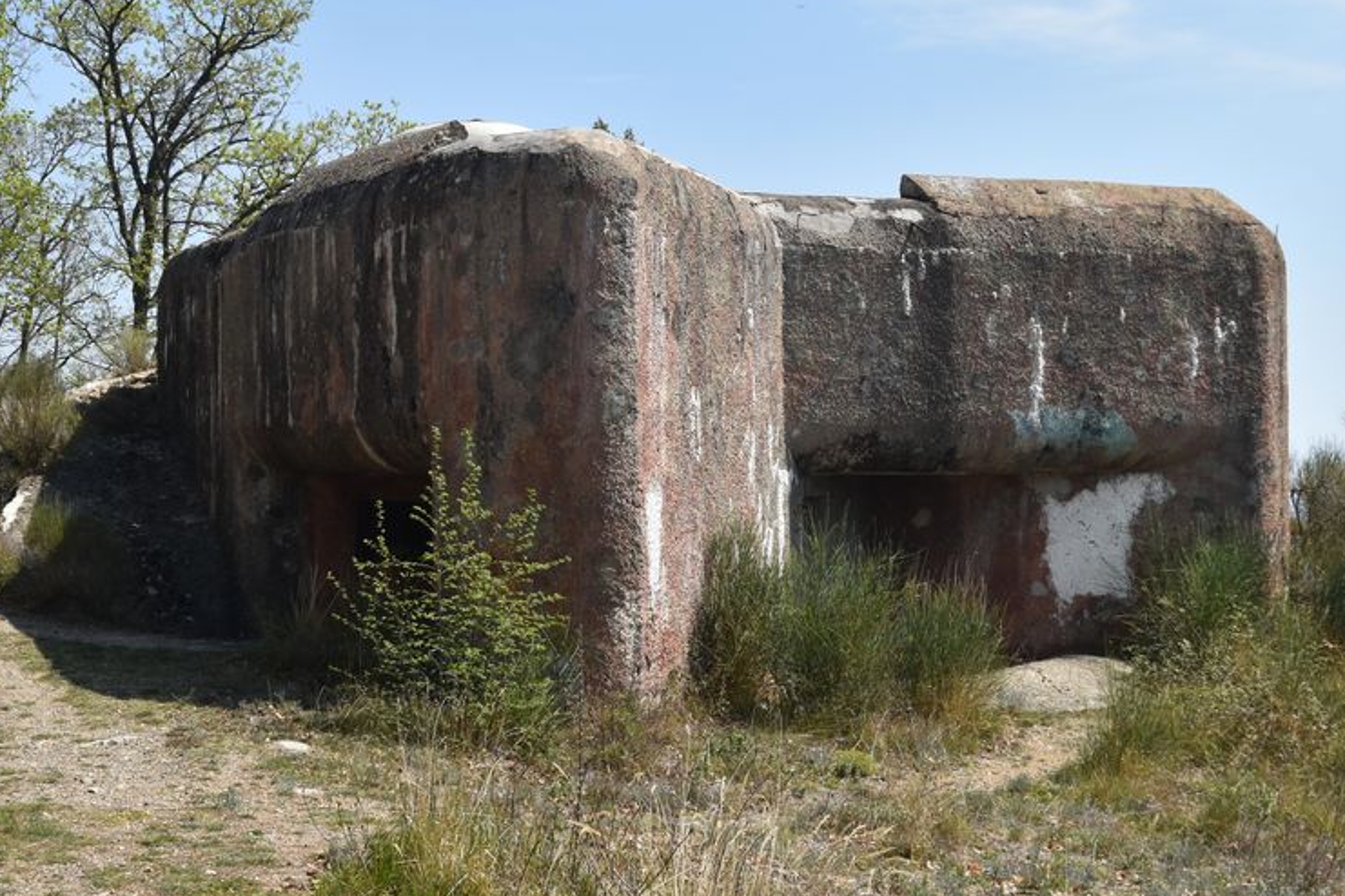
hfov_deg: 29.7
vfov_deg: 20.0
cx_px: 639
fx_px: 2540
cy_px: 415
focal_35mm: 68
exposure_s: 1/400
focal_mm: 32
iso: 200
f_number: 10
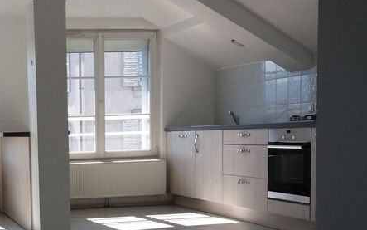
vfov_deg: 19.2
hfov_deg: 29.2
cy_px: 197
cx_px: 28
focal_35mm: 67
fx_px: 670
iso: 64
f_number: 1.9
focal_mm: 3.7
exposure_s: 1/384
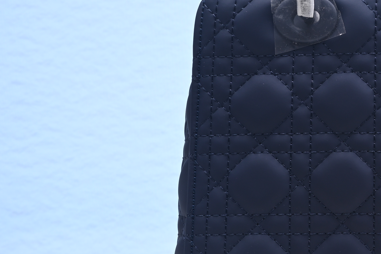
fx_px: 1228
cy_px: 93
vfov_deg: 11.8
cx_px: 490
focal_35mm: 116
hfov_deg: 16.7
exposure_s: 1/2
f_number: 16
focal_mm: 41
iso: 100
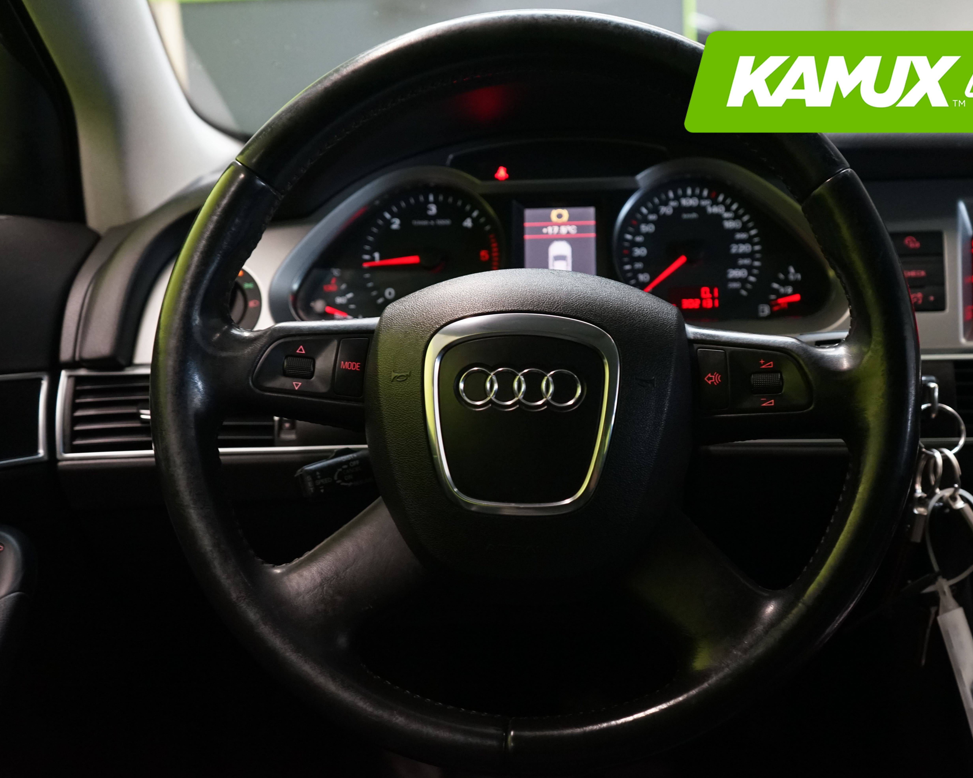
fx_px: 1152
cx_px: 535
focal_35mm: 40
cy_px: 388
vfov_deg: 37.3
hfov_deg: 45.7
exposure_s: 1/30
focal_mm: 35
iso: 2500
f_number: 4.5
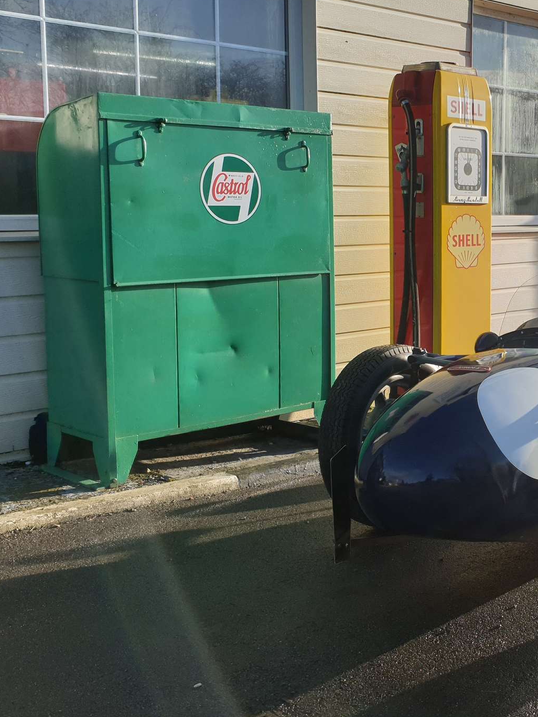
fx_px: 787
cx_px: 513
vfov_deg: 48.9
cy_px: 327
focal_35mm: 38
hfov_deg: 34.9
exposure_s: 1/885
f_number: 2.4
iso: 50
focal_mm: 4.3
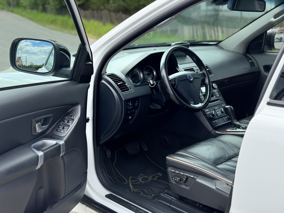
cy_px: 106
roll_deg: -0.2
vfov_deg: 30.3
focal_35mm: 48
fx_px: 394
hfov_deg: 39.7
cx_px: 142
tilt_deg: -14.5
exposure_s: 1/995
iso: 64
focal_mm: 6.76
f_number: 1.78
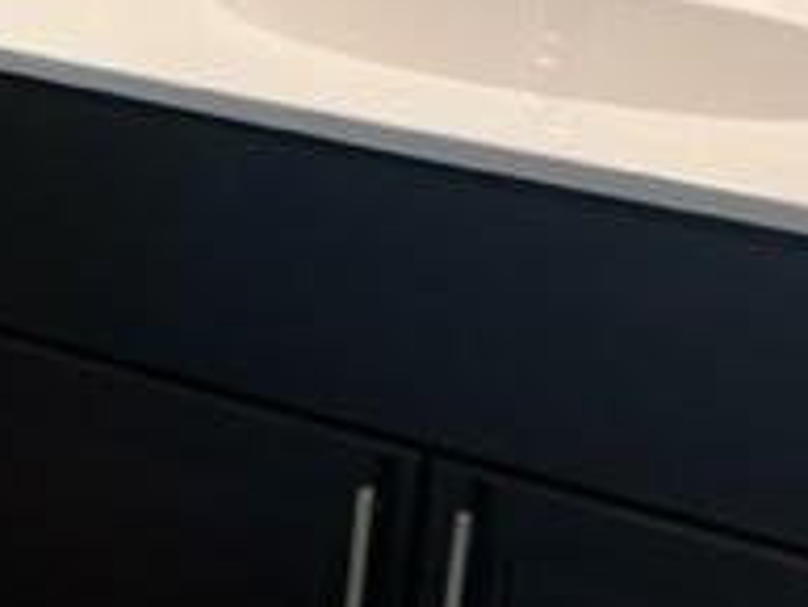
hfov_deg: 20.0
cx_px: -356
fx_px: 2009
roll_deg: -1.6
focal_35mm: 86
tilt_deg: -13.1
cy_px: -142
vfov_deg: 16.4
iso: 125
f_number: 1.5
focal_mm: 5.7
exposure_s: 1/120
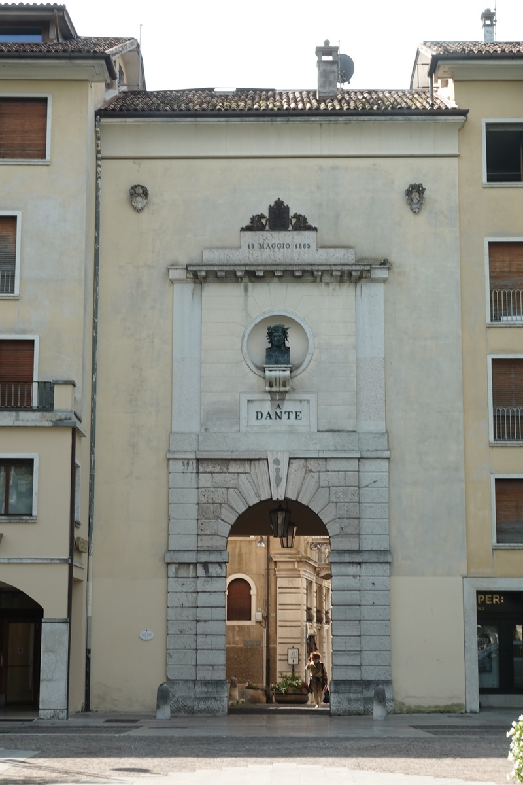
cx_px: 262
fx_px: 1373
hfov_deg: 21.6
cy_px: 392
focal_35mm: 63
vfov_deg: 31.9
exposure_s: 1/20
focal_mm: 23.09
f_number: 10
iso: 100
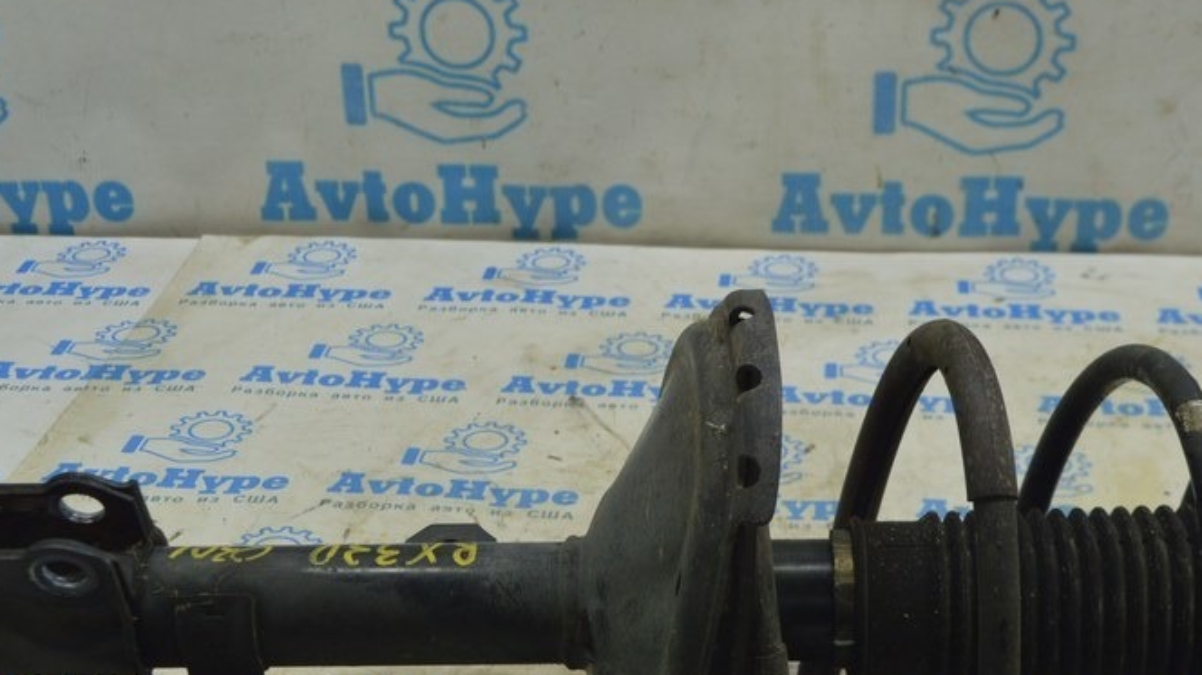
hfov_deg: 33.3
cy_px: 477
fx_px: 2007
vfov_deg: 19.0
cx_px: 684
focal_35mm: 63
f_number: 5.6
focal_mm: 26
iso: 400
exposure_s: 1/40
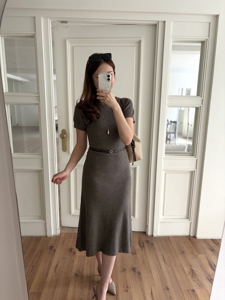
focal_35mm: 26
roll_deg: -0.2
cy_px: 150
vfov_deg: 67.3
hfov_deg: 53.1
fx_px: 225
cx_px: 112
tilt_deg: -22.3
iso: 125
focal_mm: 5.96
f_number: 1.6
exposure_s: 1/90
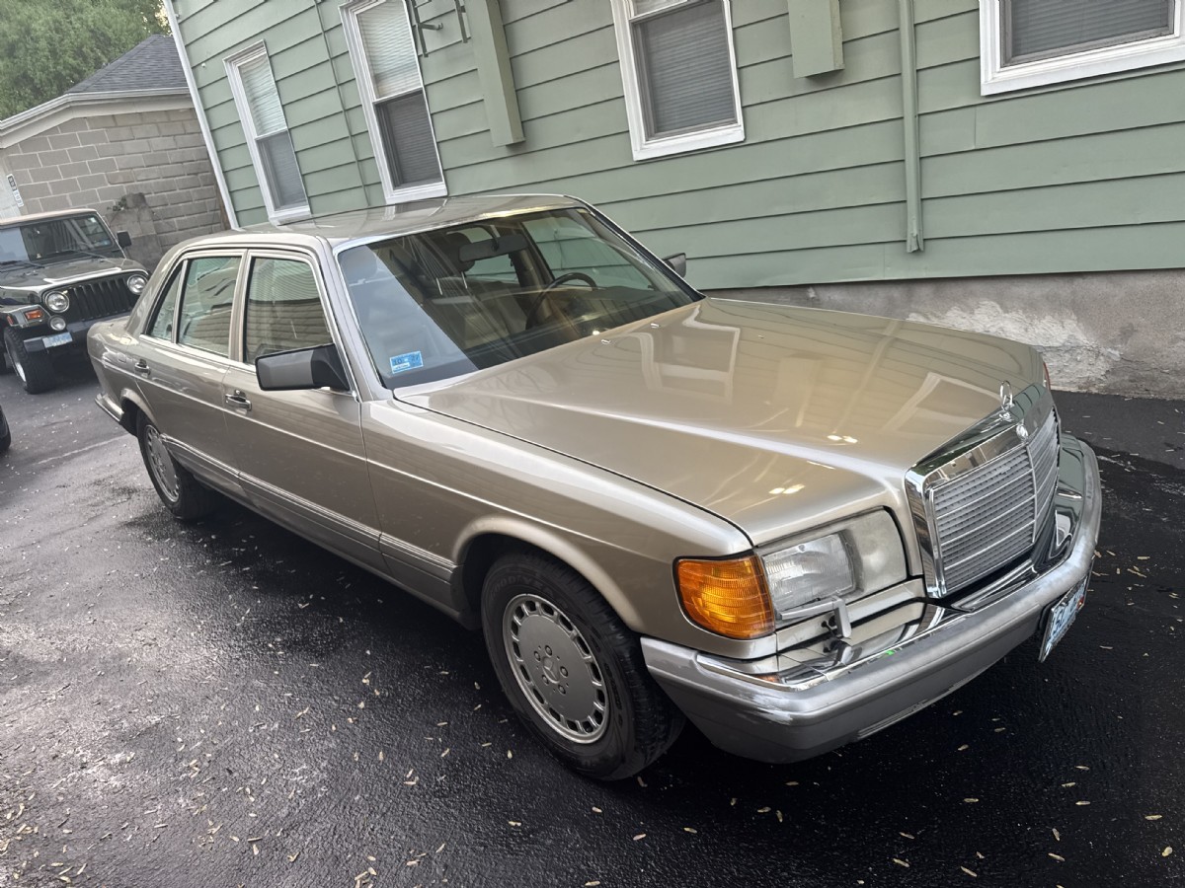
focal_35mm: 24
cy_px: 444
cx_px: 592
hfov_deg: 71.6
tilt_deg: -18.9
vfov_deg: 56.8
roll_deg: +9.1
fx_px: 822
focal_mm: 6.76
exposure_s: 1/60
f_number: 1.78
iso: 125
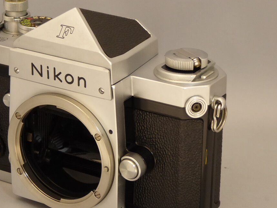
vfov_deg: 12.7
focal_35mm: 117
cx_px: 85
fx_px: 936
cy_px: 105
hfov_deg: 16.8
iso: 400
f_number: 4.8
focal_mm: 15
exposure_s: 1/25
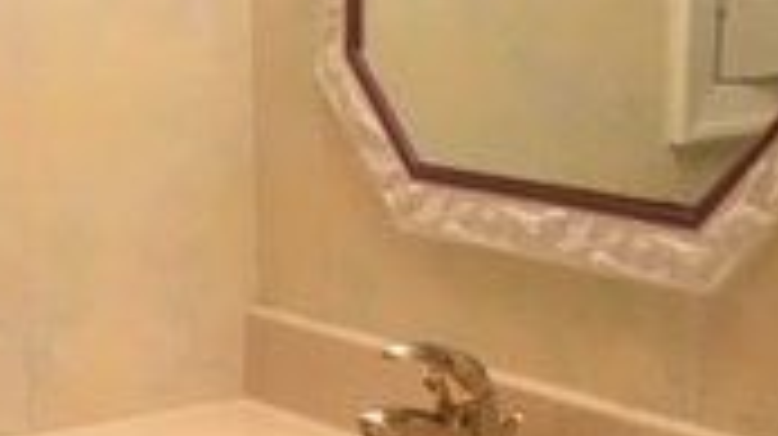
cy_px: 571
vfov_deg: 10.1
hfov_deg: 17.8
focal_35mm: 117
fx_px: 2412
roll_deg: +2.3
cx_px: -49
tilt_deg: -15.9
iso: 64
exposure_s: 1/30
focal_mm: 4.15
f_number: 2.2
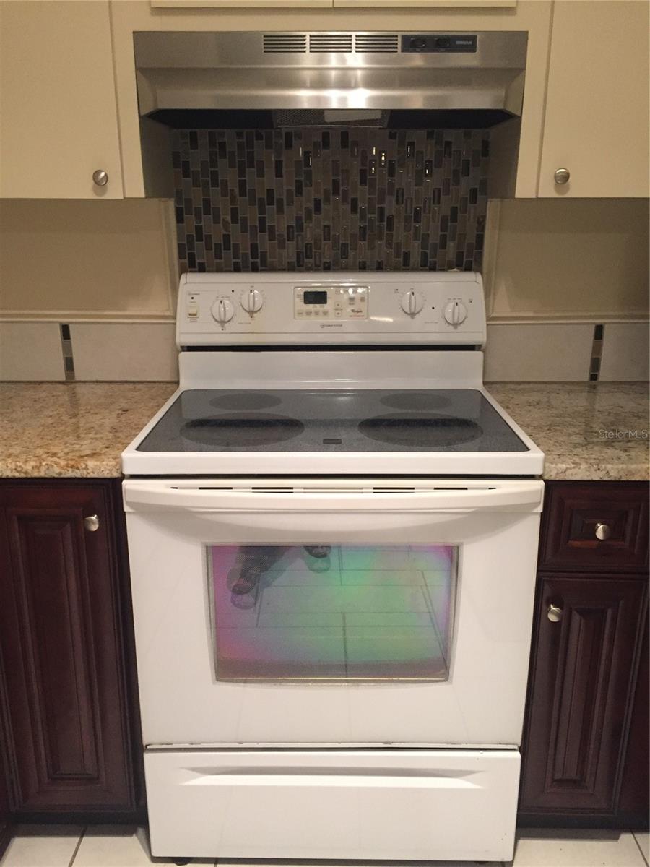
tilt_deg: -16.7
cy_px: 434
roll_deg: +0.2
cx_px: 325
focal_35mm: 29
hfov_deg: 48.2
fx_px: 726
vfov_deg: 61.7
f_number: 2.2
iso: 200
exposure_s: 1/30
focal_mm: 4.15
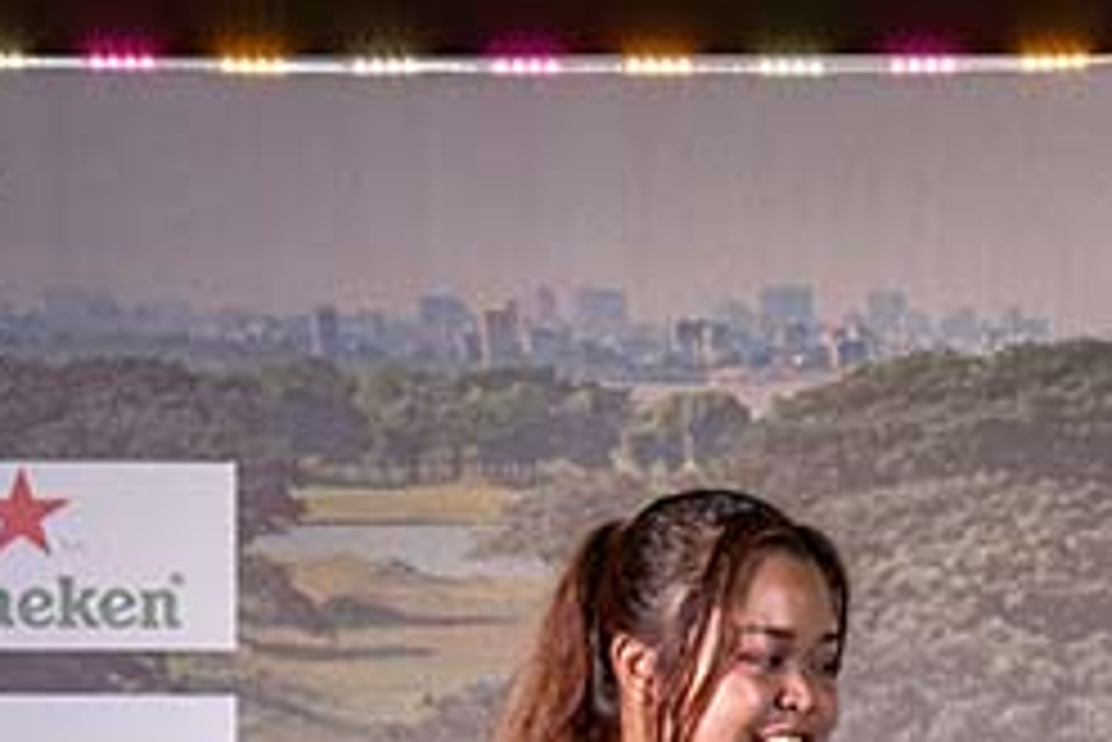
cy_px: 1106
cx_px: 2062
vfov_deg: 9.9
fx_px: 4140
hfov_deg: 13.6
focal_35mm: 134
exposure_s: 1/200
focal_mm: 34.5
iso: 2800
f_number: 5.6
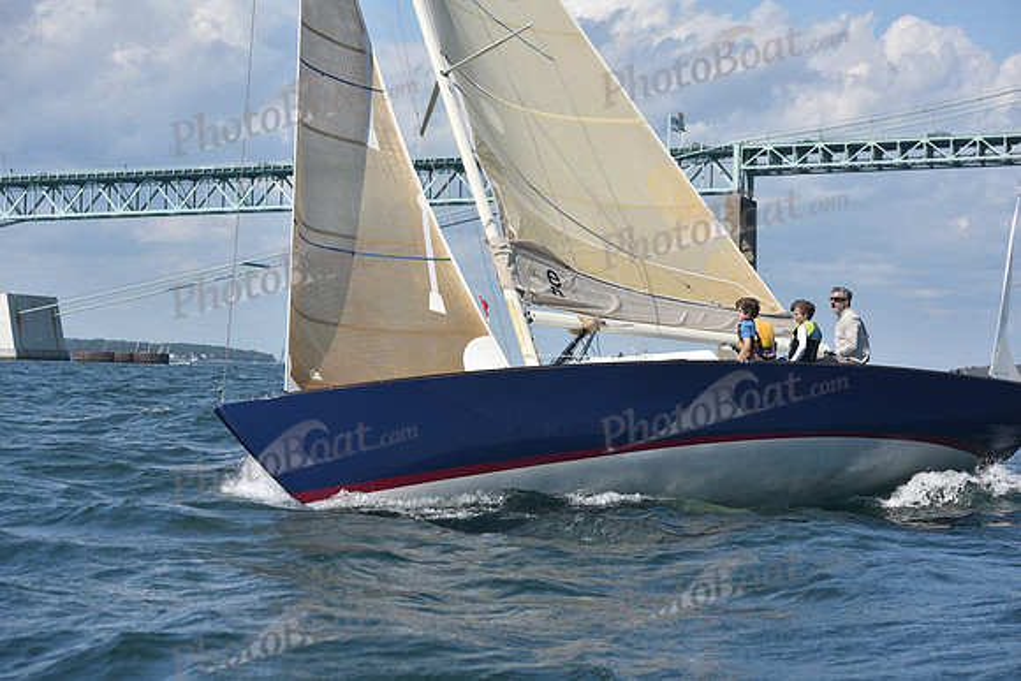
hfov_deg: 23.6
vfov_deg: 15.9
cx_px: 510
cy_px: 340
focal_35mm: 86
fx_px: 2440
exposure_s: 1/1000
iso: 250
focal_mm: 86
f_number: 5.6
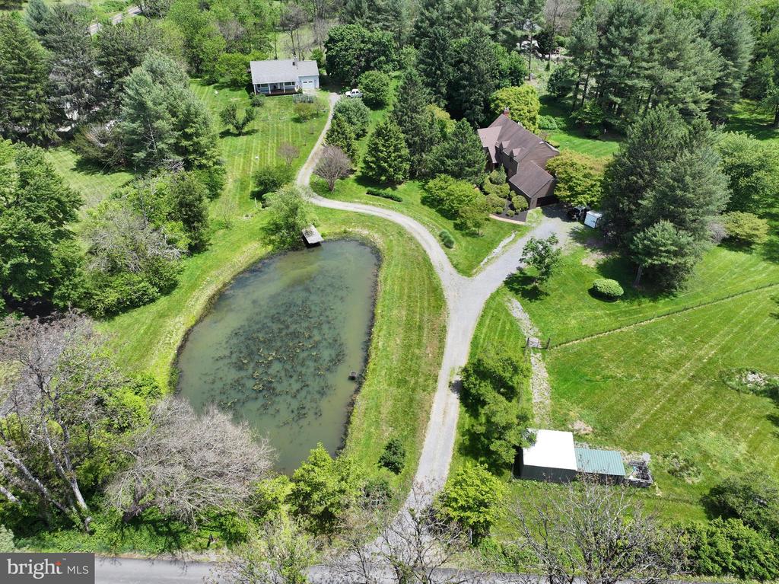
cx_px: 390
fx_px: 540
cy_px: 292
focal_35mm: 24
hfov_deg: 71.6
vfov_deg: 56.8
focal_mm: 12.29
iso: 100
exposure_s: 1/1250
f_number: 2.8
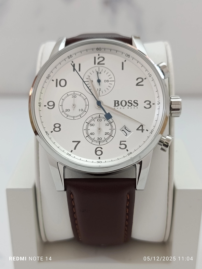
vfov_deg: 39.7
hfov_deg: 30.3
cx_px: 101
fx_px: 373
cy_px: 134
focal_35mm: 48
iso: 435
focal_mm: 5.24
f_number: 1.7
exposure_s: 1/100
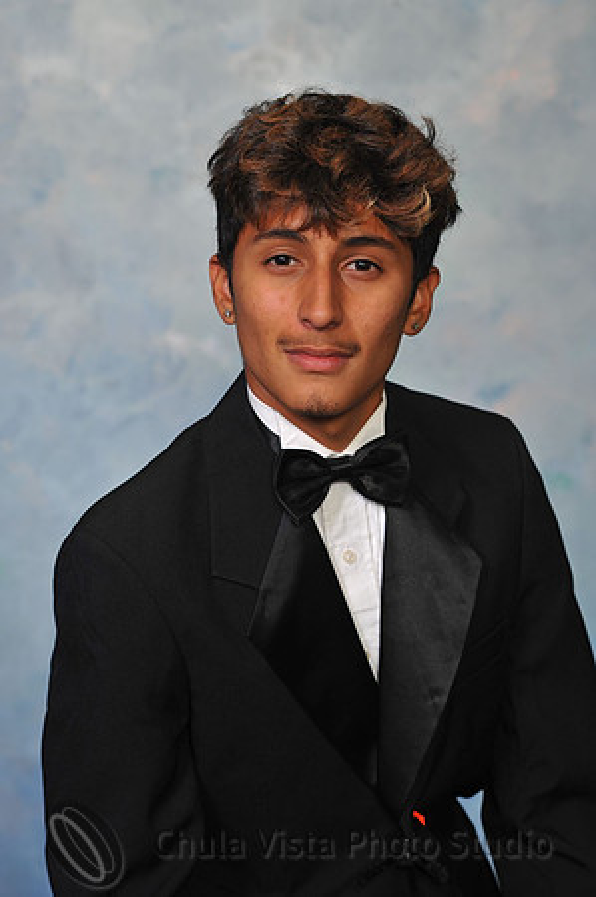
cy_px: 448
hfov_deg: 10.1
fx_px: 3360
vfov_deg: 15.2
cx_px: 298
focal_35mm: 135
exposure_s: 1/125
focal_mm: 135
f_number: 7.1
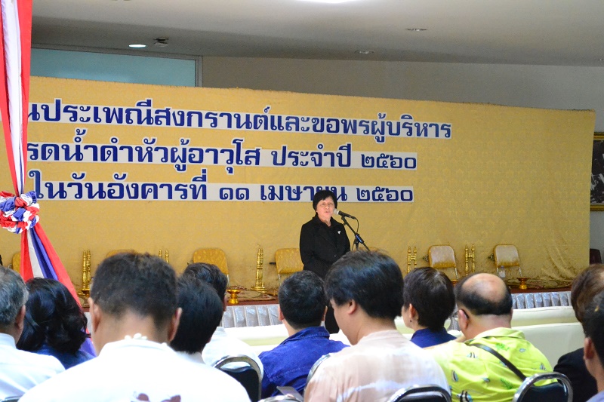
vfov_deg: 16.5
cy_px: 201
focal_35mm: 82
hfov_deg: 24.6
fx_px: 1384
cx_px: 302
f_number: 5.6
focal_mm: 55
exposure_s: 1/160
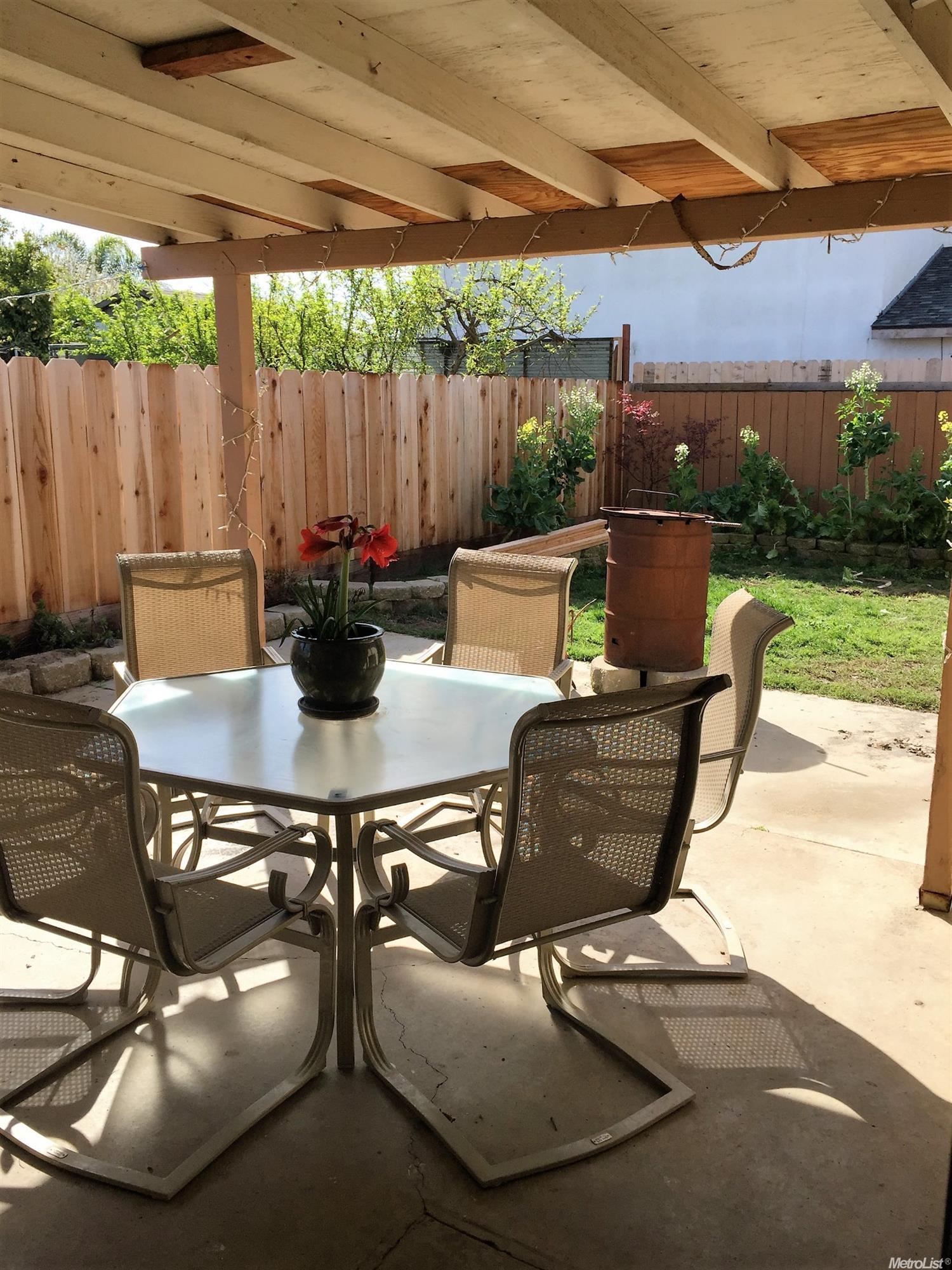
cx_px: 476
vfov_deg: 61.7
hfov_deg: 48.2
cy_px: 635
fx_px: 1063
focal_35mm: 29
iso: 32
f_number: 2.2
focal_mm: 4.15
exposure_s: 1/1163
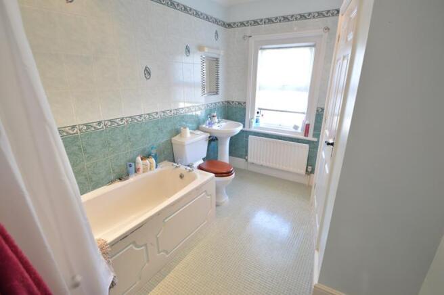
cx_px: 222
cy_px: 148
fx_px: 203
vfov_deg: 71.9
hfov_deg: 95.0
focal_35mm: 16
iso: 180
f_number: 3.5
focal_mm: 11
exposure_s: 1/15
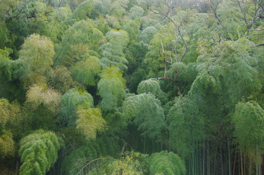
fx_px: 359
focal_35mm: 49
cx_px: 132
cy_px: 88
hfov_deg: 40.4
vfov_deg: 27.4
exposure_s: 1/160
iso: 160
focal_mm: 32.5
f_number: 3.2
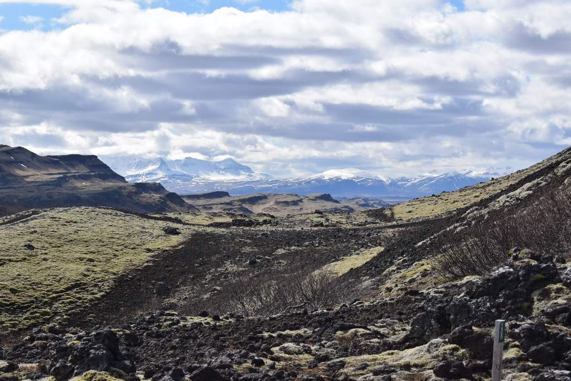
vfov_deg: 16.6
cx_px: 286
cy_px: 190
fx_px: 1309
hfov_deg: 24.6
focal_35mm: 82
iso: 200
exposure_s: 1/500
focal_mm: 55
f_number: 11
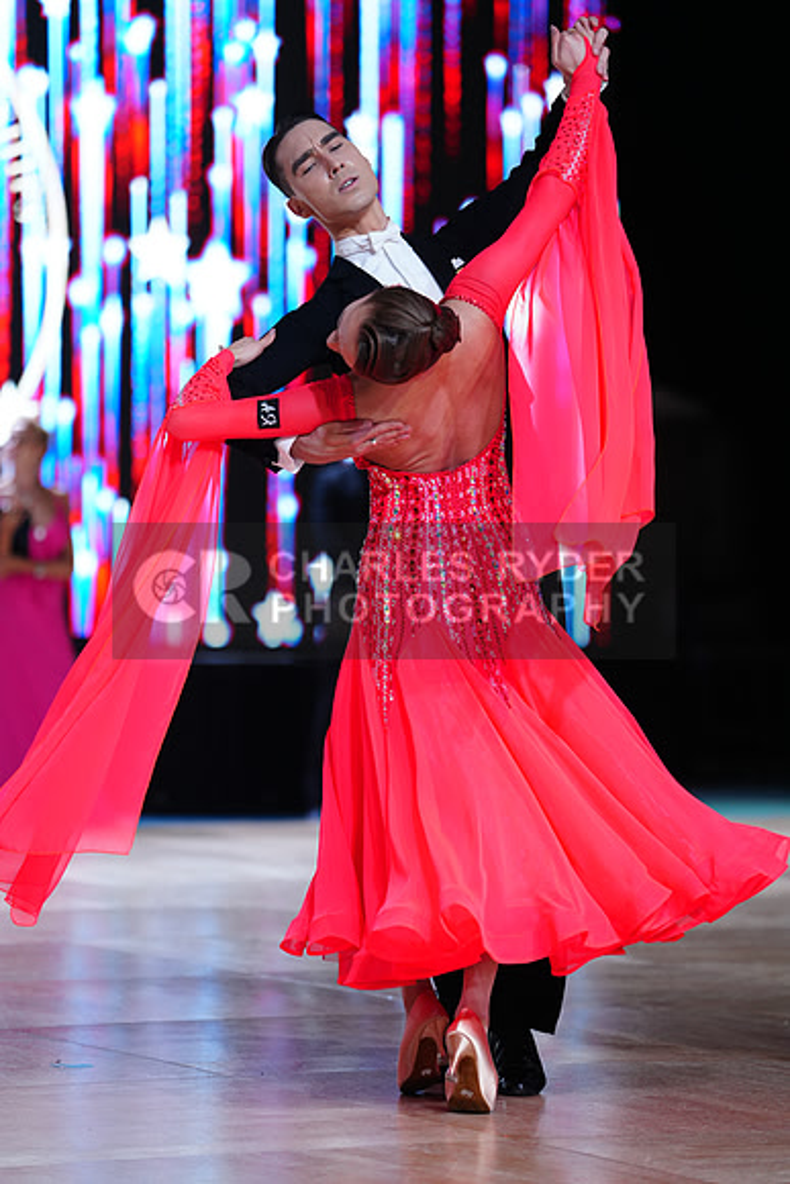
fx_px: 4737
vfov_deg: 14.2
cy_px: 592
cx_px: 395
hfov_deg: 9.5
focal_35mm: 144
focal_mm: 144
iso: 640
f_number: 2.8
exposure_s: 1/500
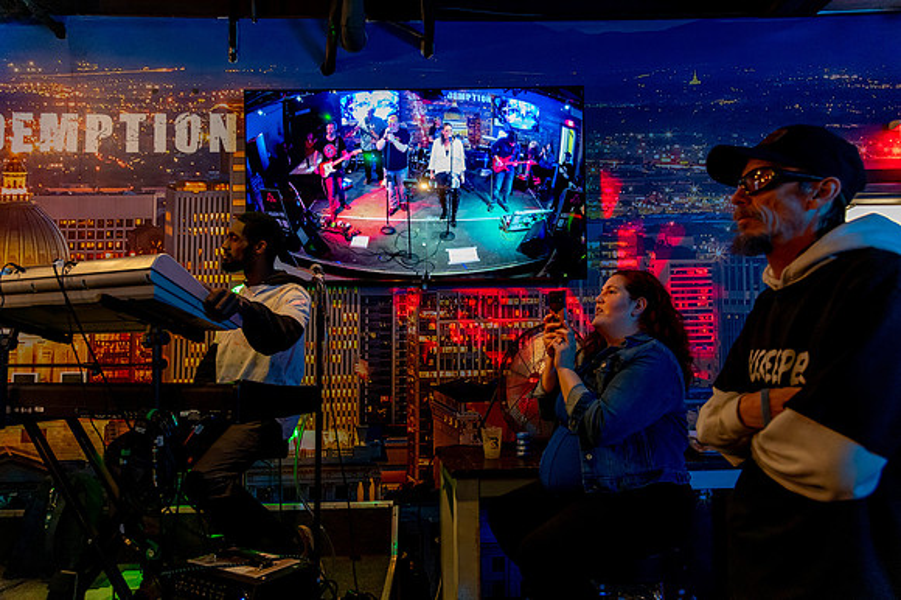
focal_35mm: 24
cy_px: 300
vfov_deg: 52.7
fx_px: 605
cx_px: 450
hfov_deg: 73.3
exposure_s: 1/50
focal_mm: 24
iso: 6400
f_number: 4
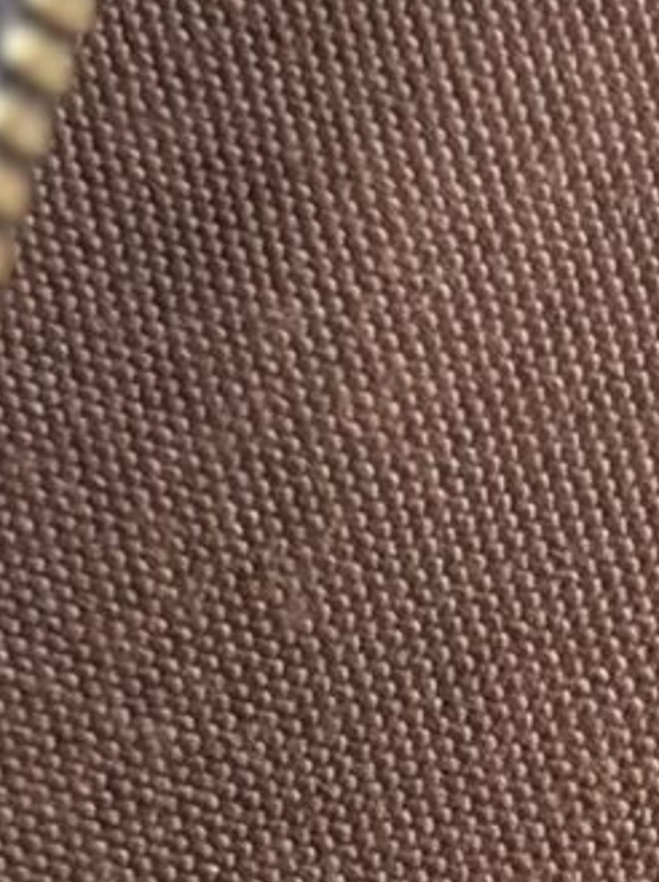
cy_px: 1619
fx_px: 4756
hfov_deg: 7.0
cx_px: 2090
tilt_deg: -82.3
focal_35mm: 187
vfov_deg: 10.0
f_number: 1.78
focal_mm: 6.76
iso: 200
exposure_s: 1/87
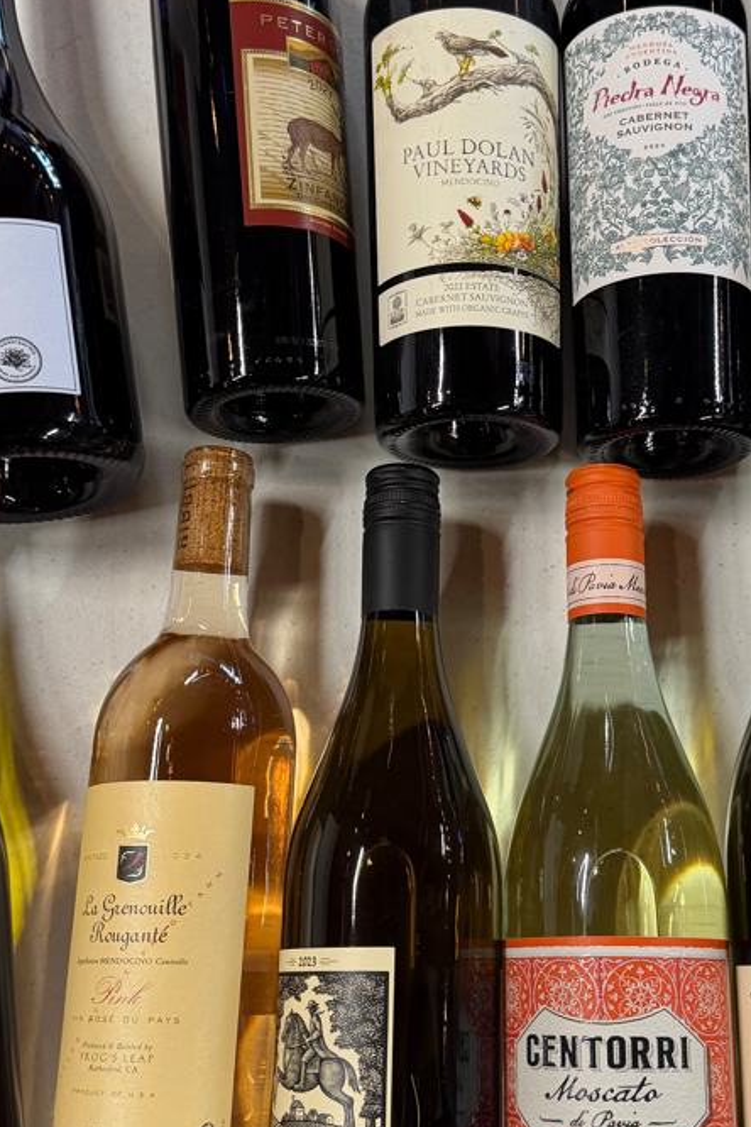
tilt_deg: -75.5
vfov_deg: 43.6
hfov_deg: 29.7
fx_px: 1408
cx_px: 485
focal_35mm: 45
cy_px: 618
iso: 250
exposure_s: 1/60
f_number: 1.78
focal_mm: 6.76
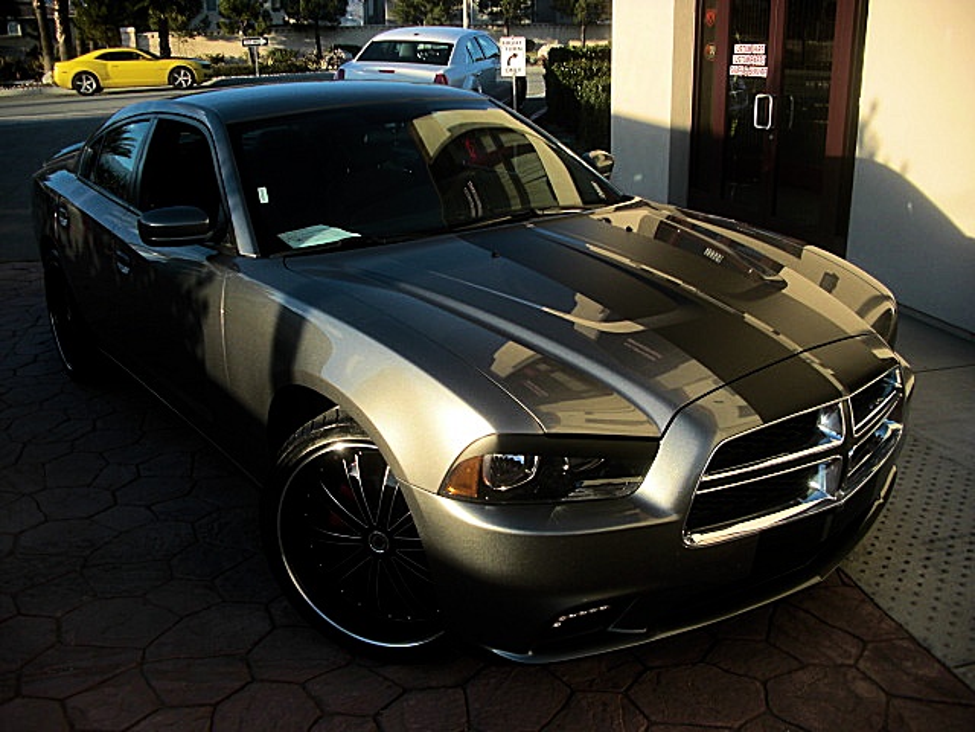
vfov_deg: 39.7
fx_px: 1014
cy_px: 366
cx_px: 488
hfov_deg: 51.4
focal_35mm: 36
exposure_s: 1/400
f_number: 2.8
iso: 50
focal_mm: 6.3
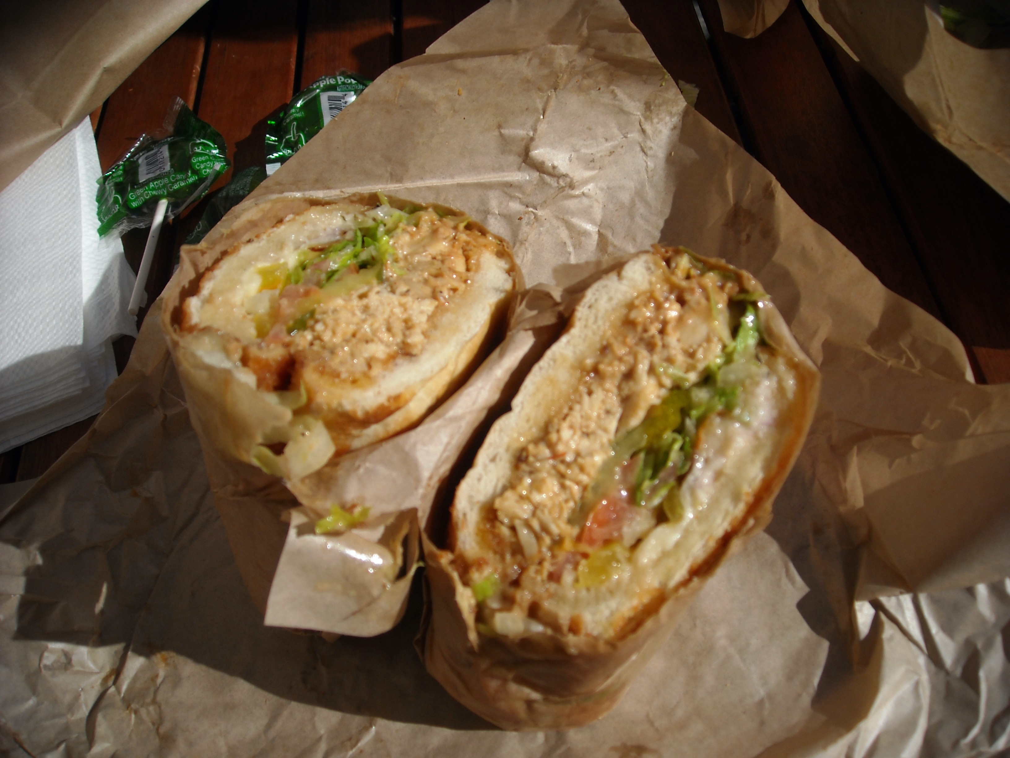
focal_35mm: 35
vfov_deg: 40.7
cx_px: 505
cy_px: 379
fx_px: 1021
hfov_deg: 52.6
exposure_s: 1/593
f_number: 5.6
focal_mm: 5.7
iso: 64
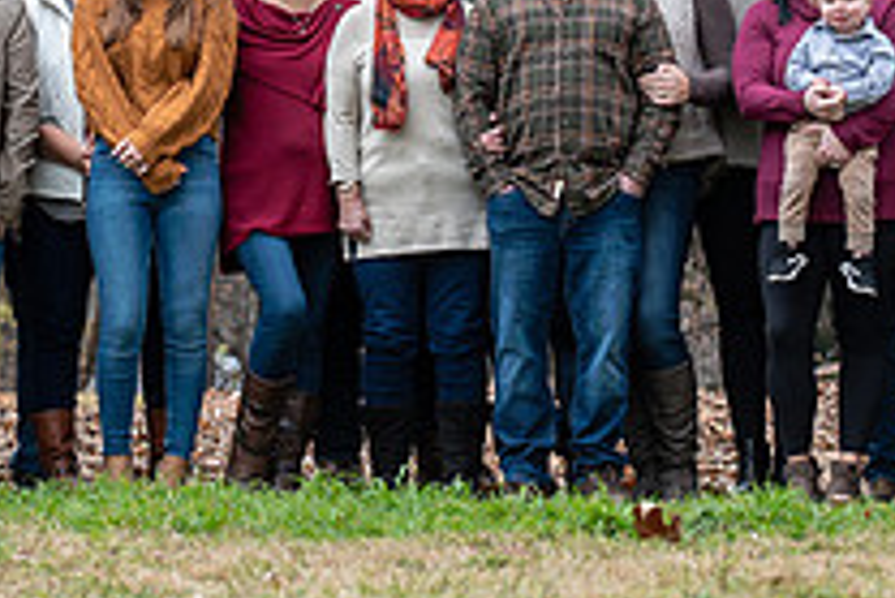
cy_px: 15
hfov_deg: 7.8
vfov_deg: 5.2
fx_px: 6593
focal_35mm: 265
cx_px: 271
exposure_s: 1/125
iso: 200
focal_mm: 95
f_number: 4
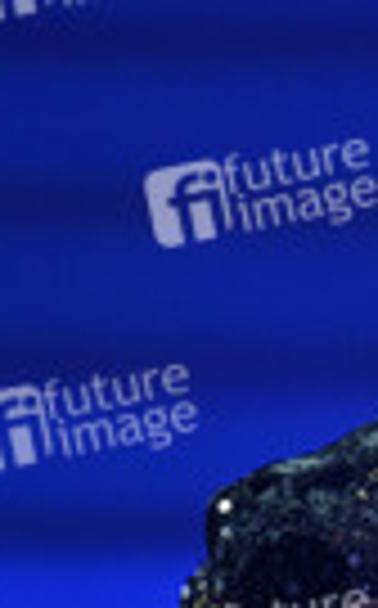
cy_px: 531
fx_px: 22489
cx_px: 592
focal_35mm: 1360
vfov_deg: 1.5
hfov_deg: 1.0
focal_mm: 400
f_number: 4.5
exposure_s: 1/640
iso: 2500
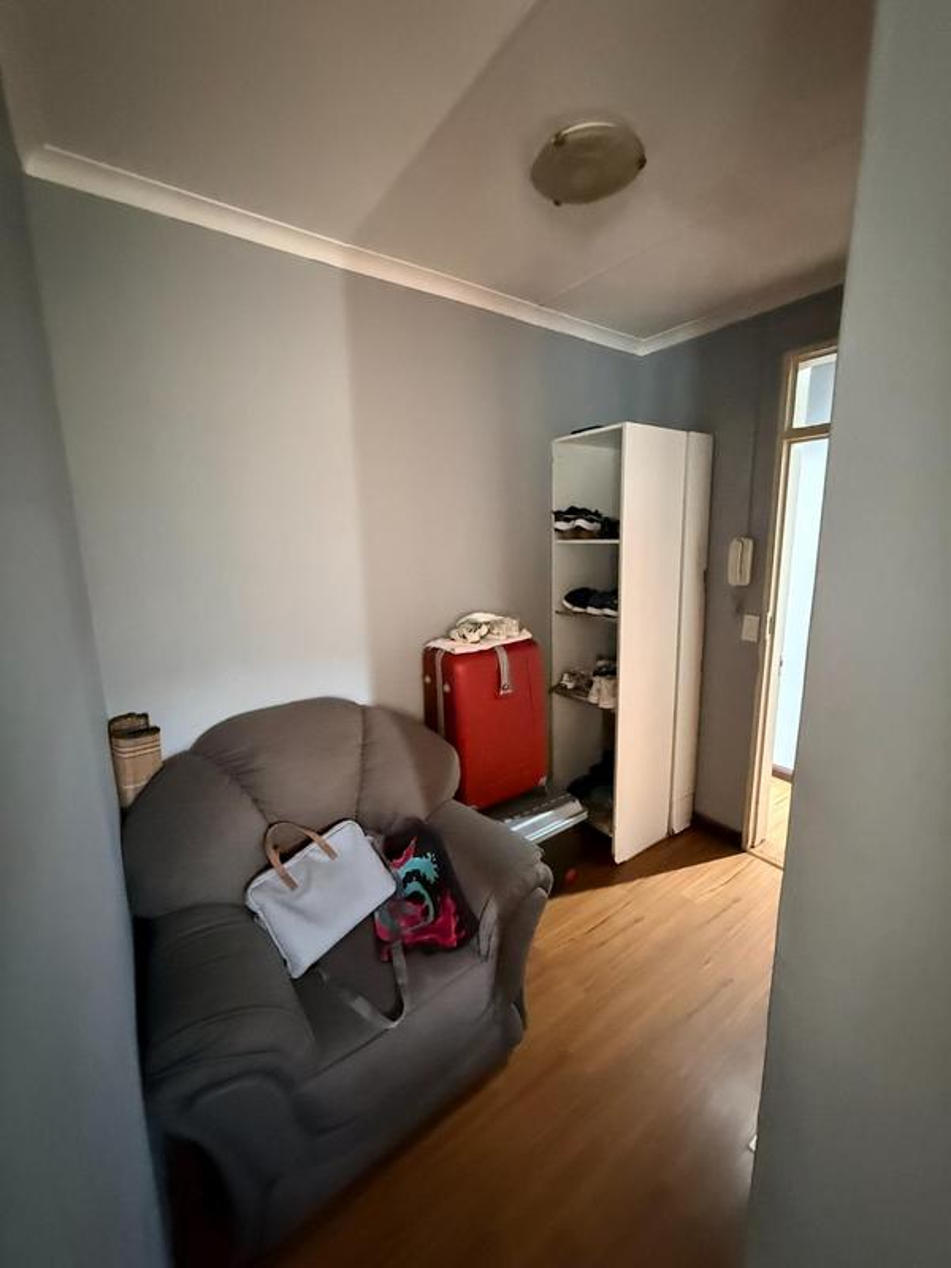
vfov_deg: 102.1
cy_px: 634
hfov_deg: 85.7
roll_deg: -0.3
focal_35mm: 14
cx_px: 476
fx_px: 513
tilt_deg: -9.6
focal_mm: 2.22
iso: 1600
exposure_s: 1/31
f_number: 2.2
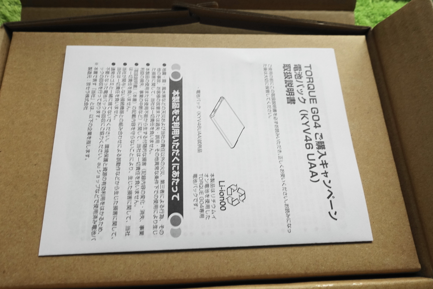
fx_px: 289
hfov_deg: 73.7
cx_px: 216
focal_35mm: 24
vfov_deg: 53.1
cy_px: 144
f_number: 4
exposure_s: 1/100
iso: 160
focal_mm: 8.8
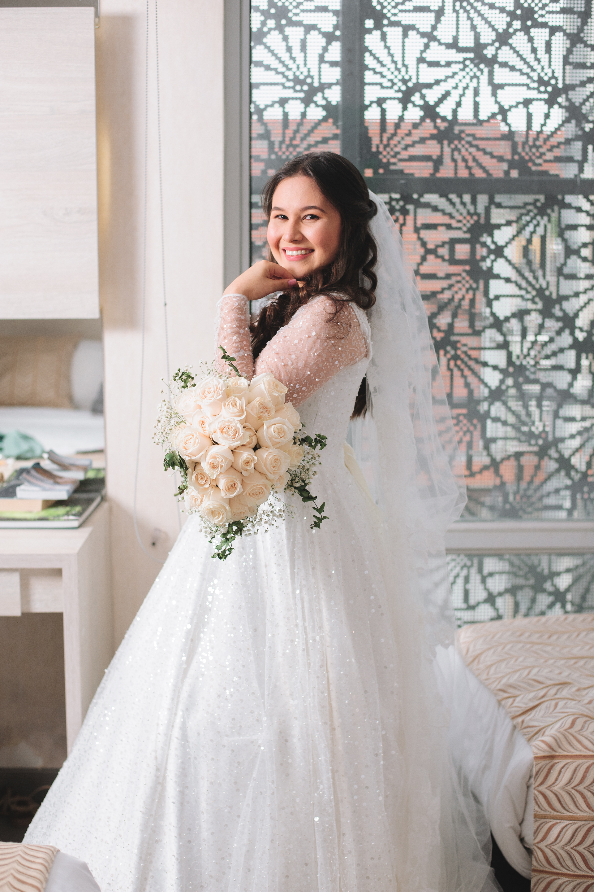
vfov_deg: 39.6
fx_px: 1239
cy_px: 446
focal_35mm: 50
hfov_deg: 27.0
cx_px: 297
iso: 400
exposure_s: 1/320
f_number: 2.8
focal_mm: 50
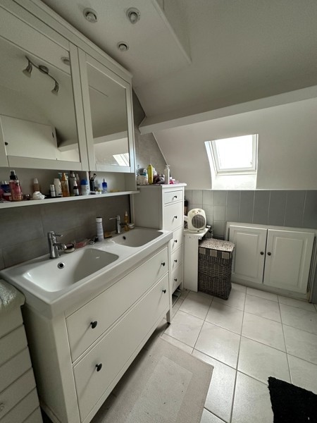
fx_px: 171
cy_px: 212
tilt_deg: -9.2
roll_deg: +1.8
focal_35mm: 14
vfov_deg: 102.1
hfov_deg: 85.7
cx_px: 158
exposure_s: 1/99
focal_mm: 2.22
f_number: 2.2
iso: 250
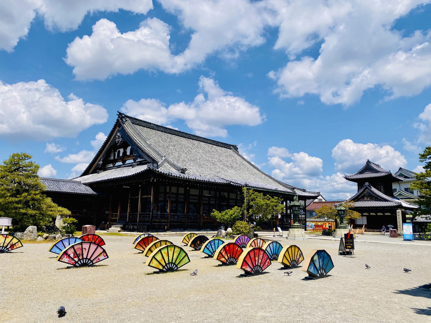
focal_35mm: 26
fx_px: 324
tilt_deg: +11.8
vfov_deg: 53.1
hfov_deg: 67.3
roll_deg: -1.6
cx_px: 216
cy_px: 162
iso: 32
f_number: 1.8
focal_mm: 4.25
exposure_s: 1/4808
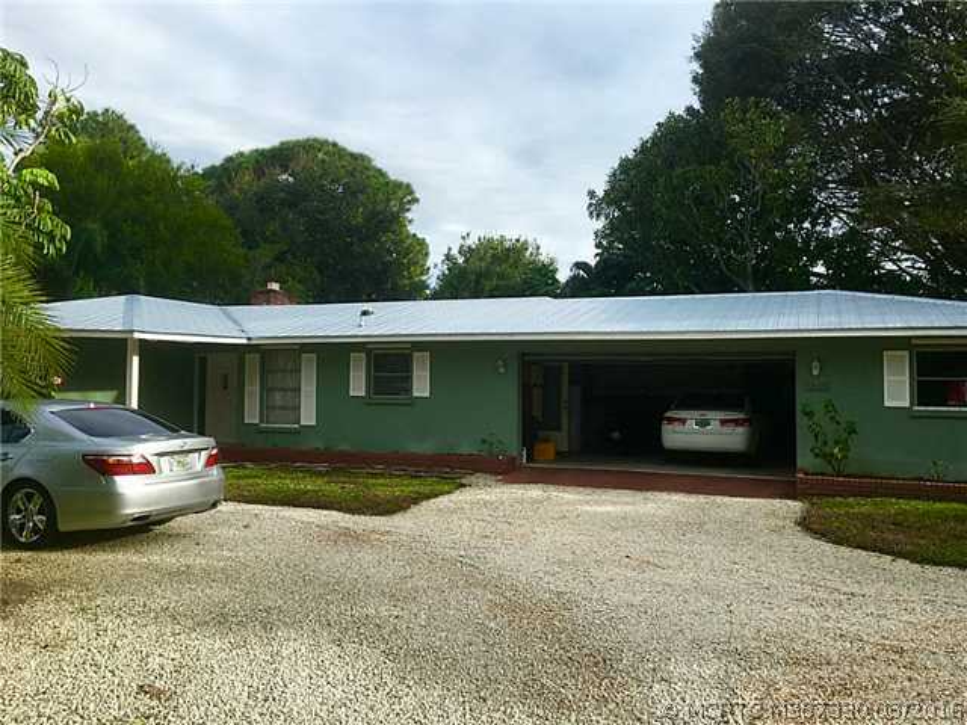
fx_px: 810
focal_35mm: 29
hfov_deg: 61.7
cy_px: 362
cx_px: 484
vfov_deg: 48.2
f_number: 2.2
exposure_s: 1/845
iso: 25
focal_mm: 4.15
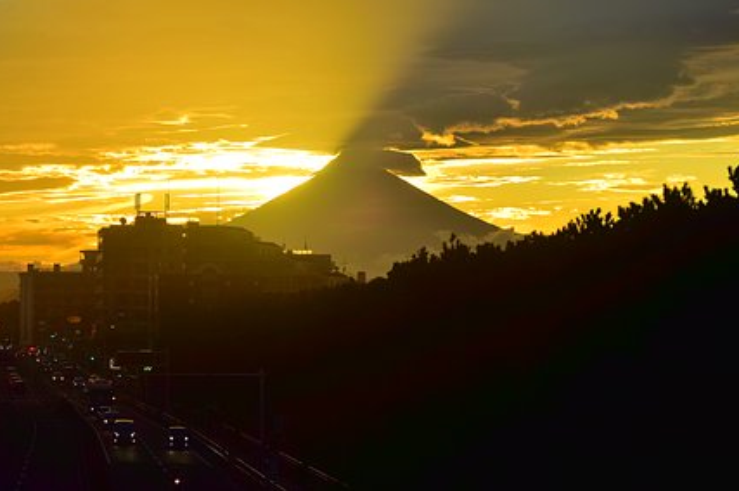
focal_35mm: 144
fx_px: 2954
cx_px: 327
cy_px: 198
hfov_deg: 14.3
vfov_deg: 9.5
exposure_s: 1/640
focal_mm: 80
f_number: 6.3
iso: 200
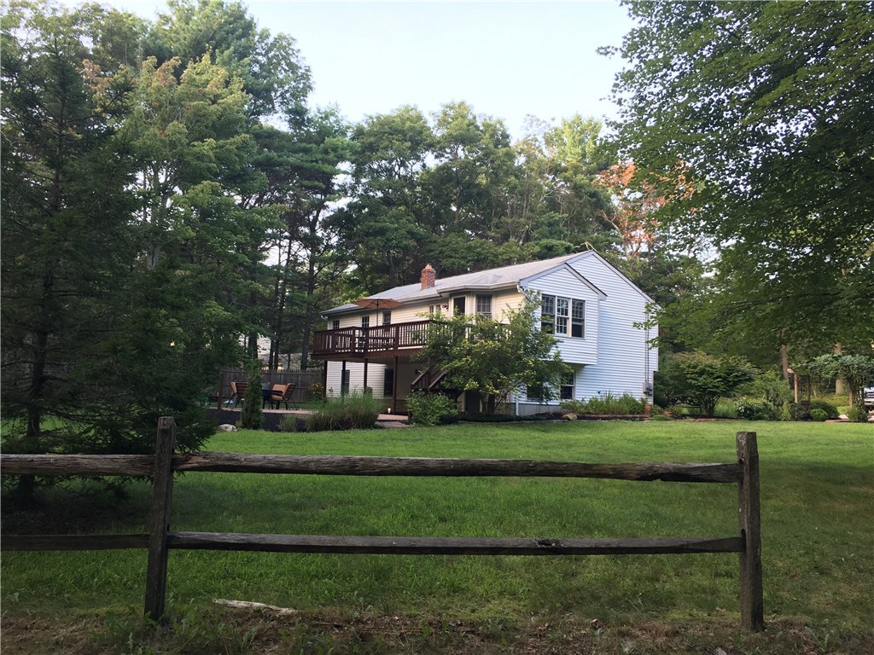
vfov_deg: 48.2
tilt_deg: +6.7
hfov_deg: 61.7
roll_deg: -2.4
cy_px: 328
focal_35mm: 29
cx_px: 437
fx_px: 732
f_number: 2.2
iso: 25
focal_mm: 4.15
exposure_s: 1/60
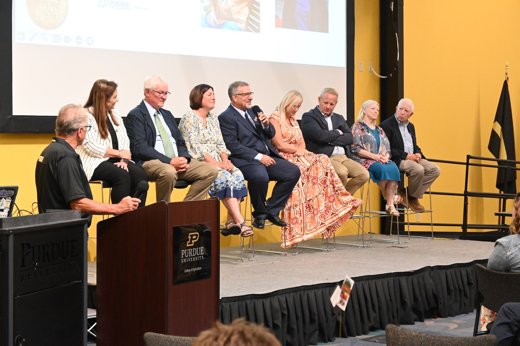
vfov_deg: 18.2
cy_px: 173
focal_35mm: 75
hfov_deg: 27.0
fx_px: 1083
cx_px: 260
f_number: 6.3
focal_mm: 50
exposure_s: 1/60
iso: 5600
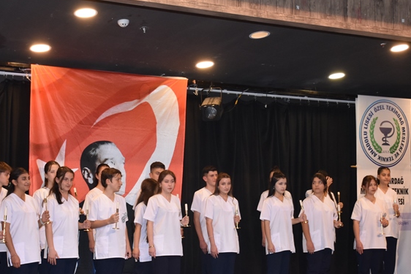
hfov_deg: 24.7
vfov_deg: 16.6
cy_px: 193
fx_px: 936
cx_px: 178
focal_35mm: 82
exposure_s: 1/60
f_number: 4
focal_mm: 30
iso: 1000
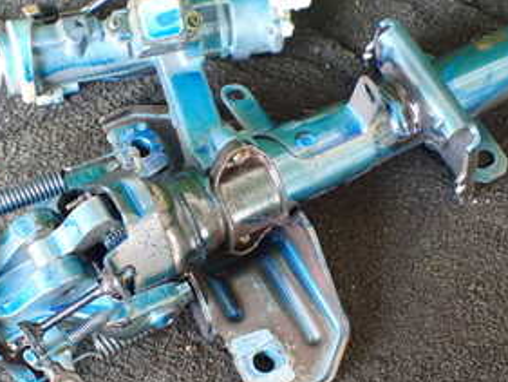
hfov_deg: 30.2
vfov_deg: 22.9
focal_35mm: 64
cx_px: 230
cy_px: 232
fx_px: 940
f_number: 2.3
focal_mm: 5.4
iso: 800
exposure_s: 1/80
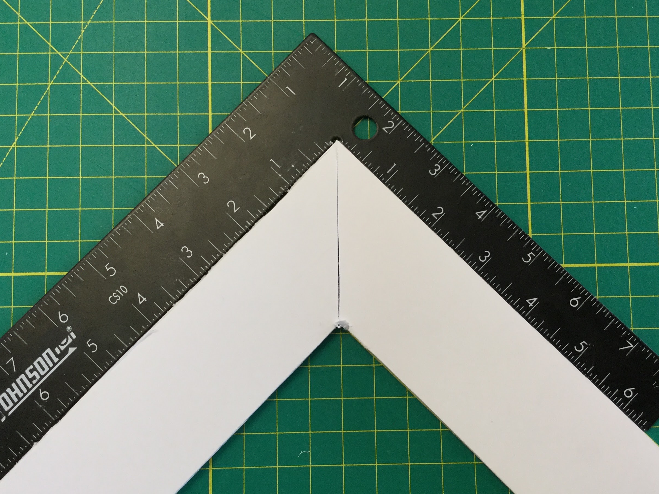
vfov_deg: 34.3
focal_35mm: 42
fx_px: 800
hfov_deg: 44.8
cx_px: 356
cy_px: 277
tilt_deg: -84.2
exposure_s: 1/30
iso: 25
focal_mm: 3.3
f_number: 2.4
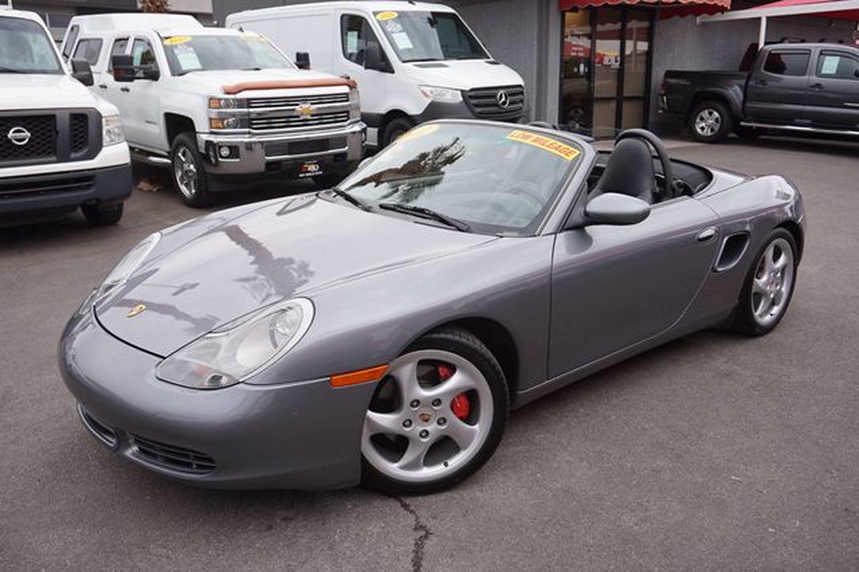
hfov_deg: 62.0
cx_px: 430
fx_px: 715
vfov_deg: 43.6
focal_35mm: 30
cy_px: 286
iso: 100
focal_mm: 20
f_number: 5.6
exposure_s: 1/200
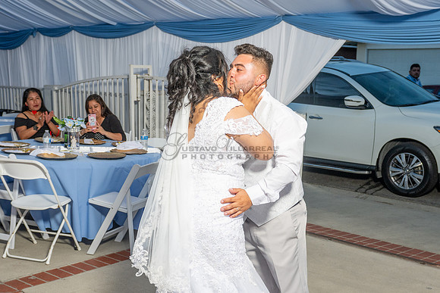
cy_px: 199
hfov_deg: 42.5
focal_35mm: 46
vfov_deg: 28.8
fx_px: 566
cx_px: 232
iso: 250
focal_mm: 24
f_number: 4.5
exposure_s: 1/160
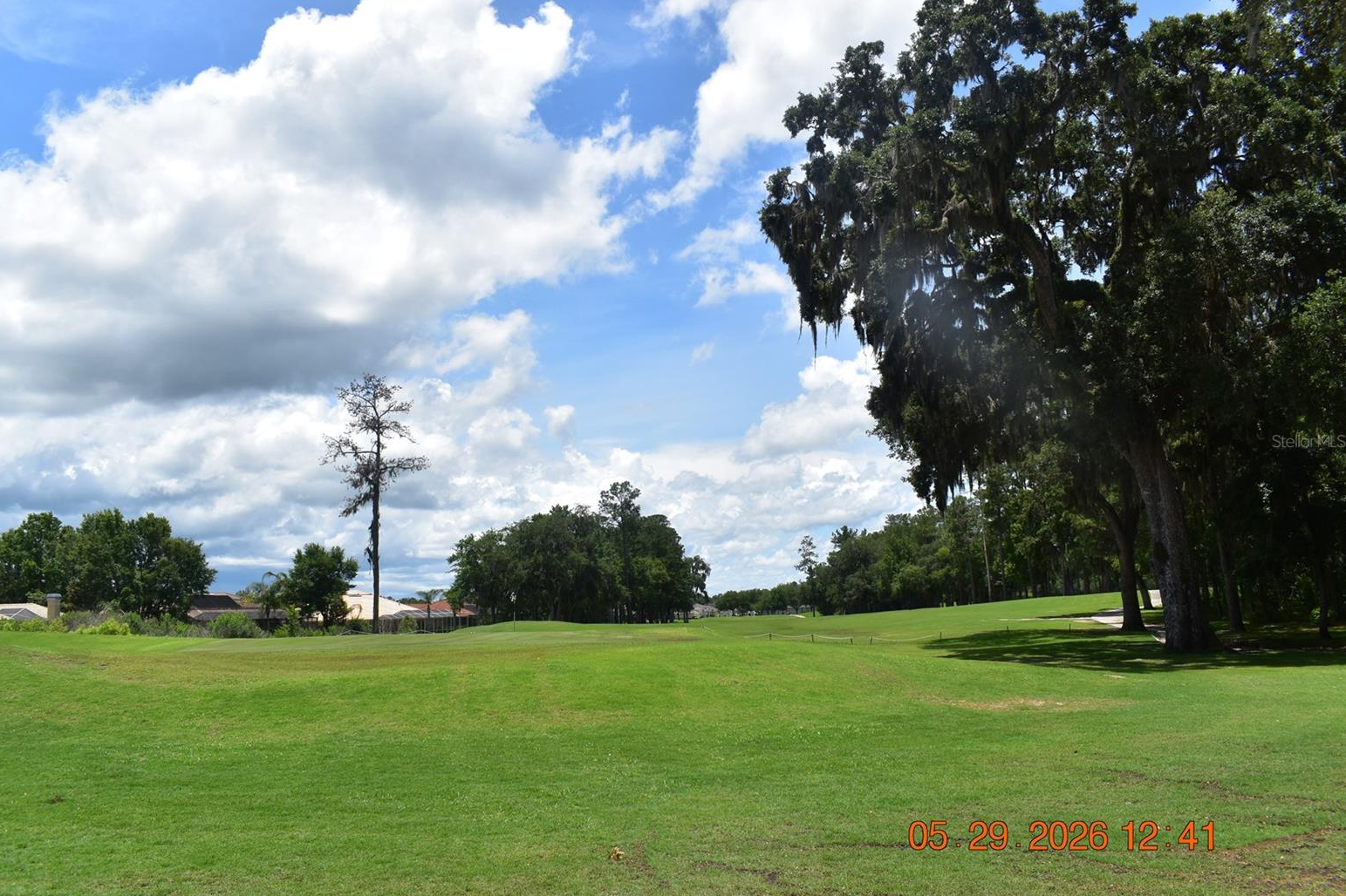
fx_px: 1047
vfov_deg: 46.4
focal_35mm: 28
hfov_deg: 65.5
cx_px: 652
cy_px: 441
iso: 320
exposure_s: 1/500
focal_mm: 18
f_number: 11
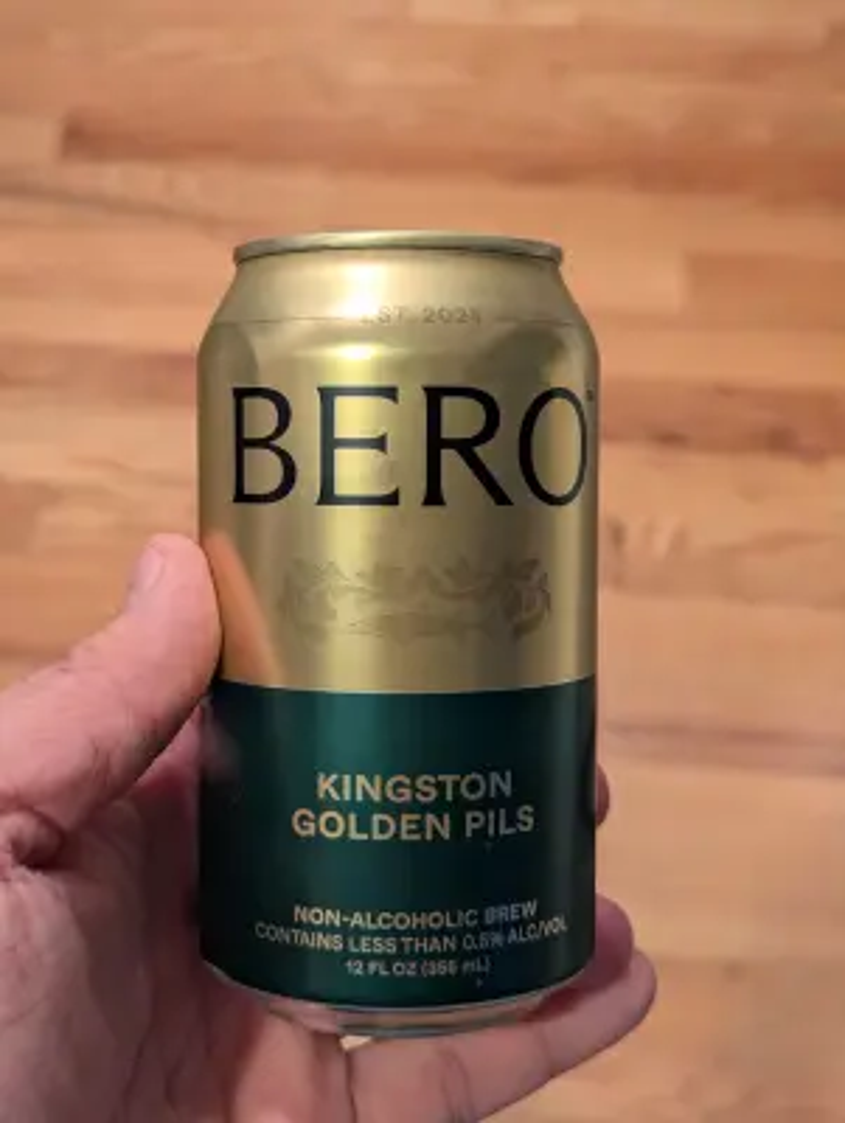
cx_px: 422
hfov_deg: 30.3
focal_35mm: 48
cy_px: 562
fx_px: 1559
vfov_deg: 39.6
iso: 287
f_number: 1.85
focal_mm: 6.81
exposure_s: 1/40
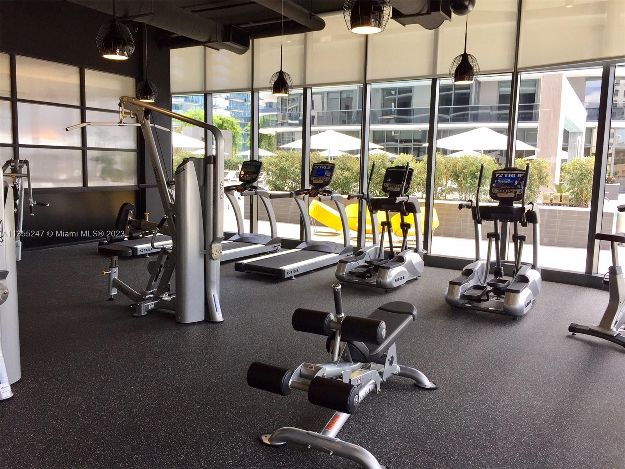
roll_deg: -2.6
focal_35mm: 29
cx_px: 312
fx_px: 524
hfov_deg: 61.7
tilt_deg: -7.0
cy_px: 234
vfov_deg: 48.2
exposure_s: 1/60
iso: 32
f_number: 2.2
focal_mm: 4.15
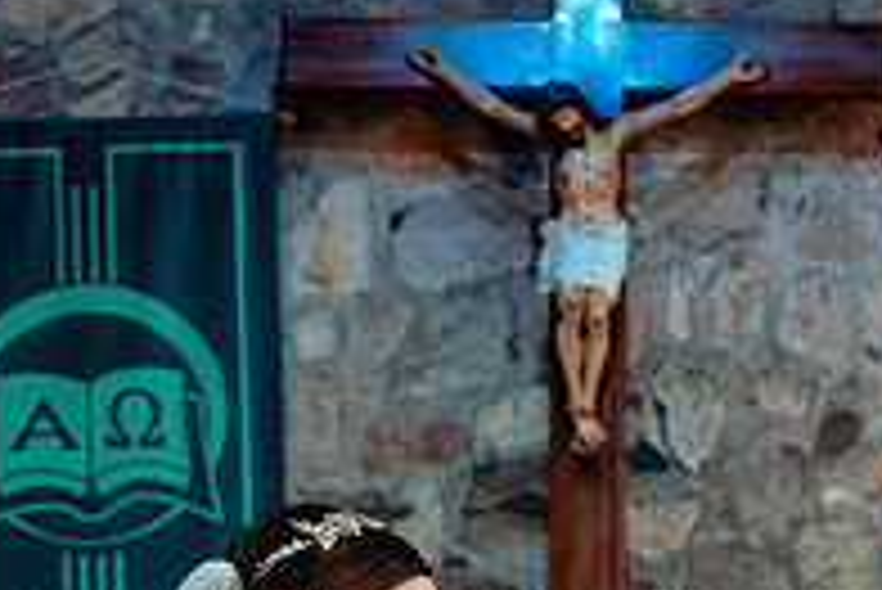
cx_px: 606
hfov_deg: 12.1
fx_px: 4143
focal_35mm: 169
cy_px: 793
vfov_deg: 8.0
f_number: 4
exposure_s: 1/320
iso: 1600
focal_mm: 52
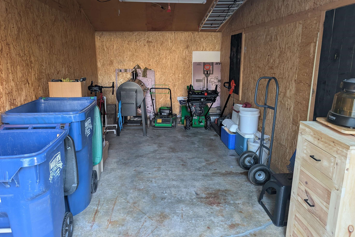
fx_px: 256
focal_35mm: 26
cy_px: 111
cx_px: 171
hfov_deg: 69.4
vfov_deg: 49.5
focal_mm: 6.9
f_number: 1.68
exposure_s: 1/24.1
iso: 147
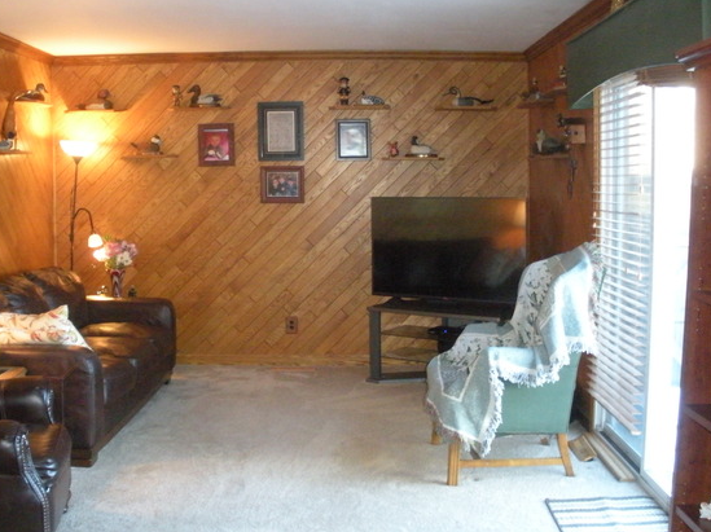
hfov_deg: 44.8
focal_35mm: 42
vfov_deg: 34.3
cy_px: 254
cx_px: 333
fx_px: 862
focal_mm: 6.3
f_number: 3.5
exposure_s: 1/30
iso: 800
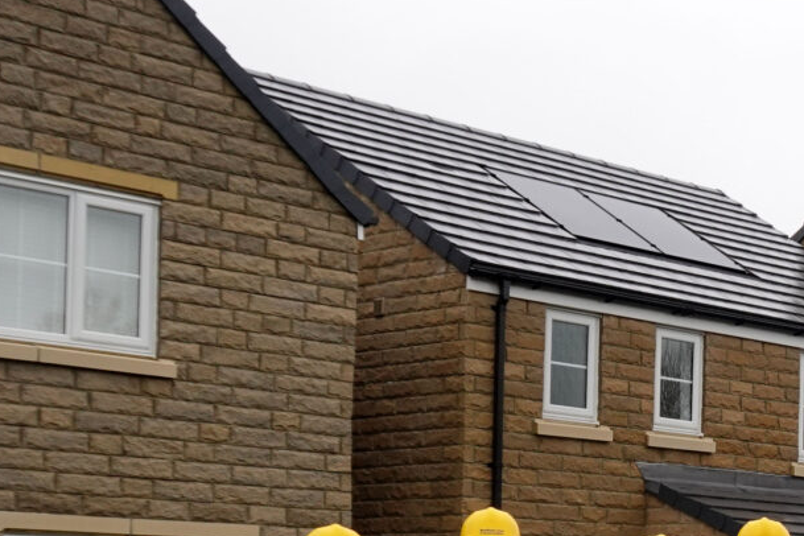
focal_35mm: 82
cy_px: 582
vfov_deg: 16.2
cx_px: 1166
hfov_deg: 21.3
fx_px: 1831
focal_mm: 9.9
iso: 125
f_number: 4
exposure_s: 1/125
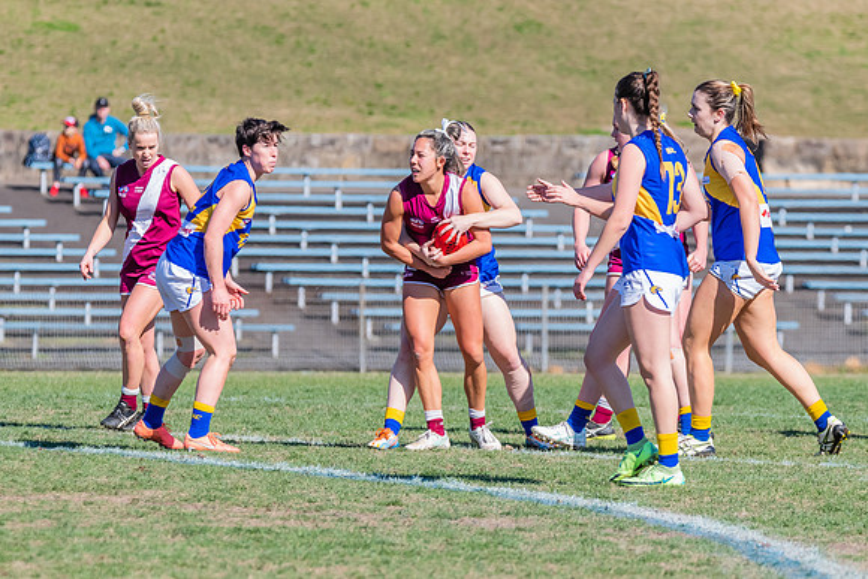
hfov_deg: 4.4
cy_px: 328
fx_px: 11407
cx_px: 445
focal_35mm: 473
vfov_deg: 2.9
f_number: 9
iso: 800
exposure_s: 1/1600
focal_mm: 320
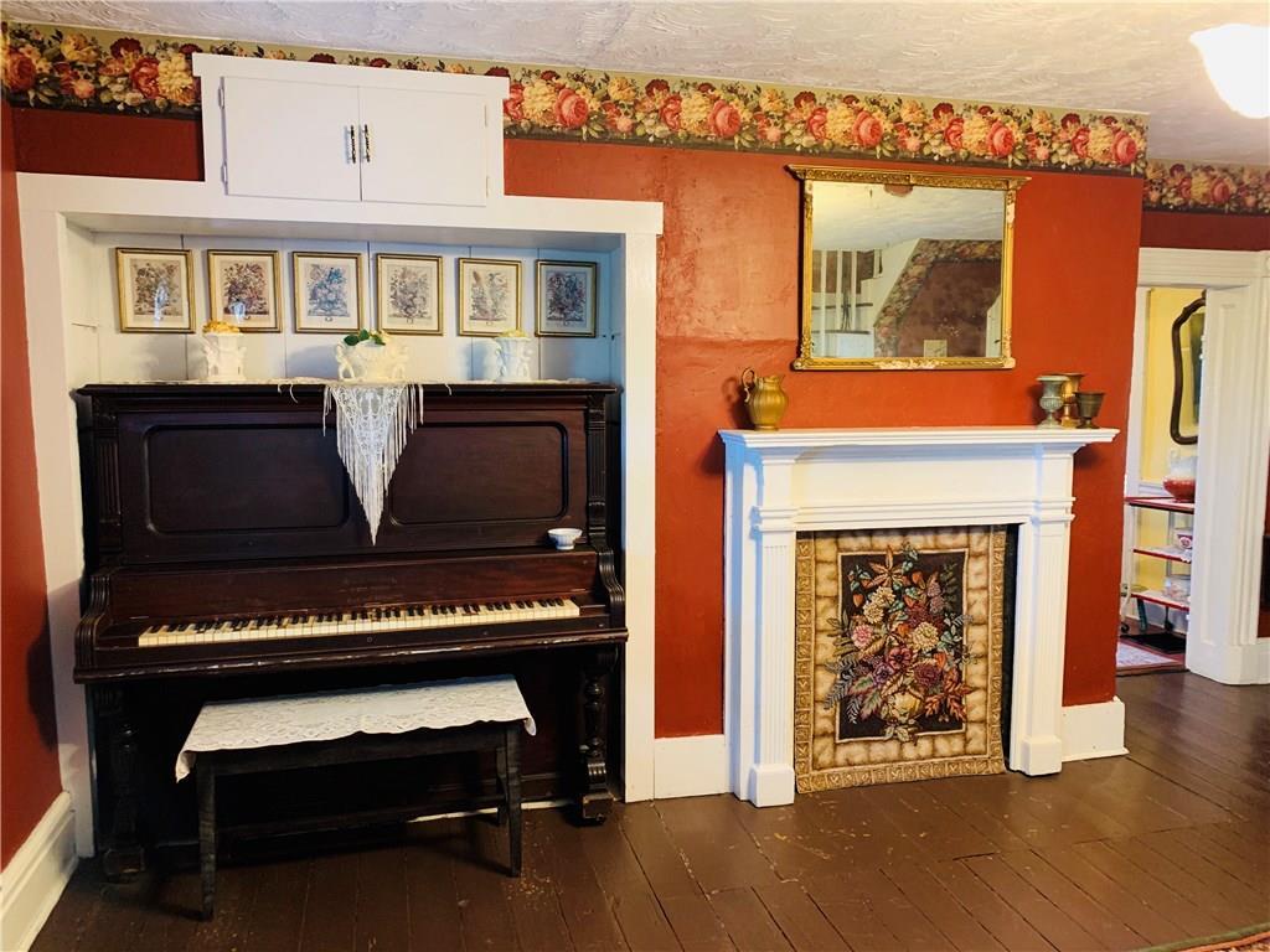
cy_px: 476
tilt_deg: -5.5
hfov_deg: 67.3
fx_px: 954
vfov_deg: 53.1
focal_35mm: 26
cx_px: 635
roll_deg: -0.7
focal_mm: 4.25
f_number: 1.8
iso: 250
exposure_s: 1/40
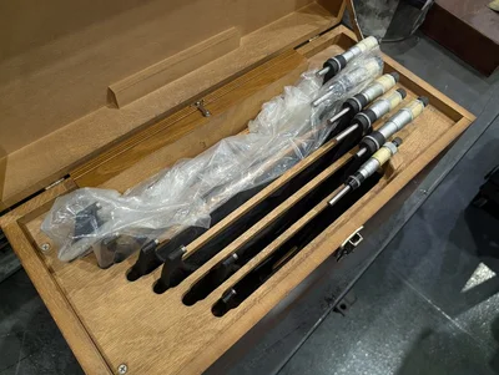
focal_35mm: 24
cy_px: 188
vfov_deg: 56.9
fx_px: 346
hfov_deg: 71.5
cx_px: 250
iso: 2256
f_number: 1.68
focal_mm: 6.9
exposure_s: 1/509
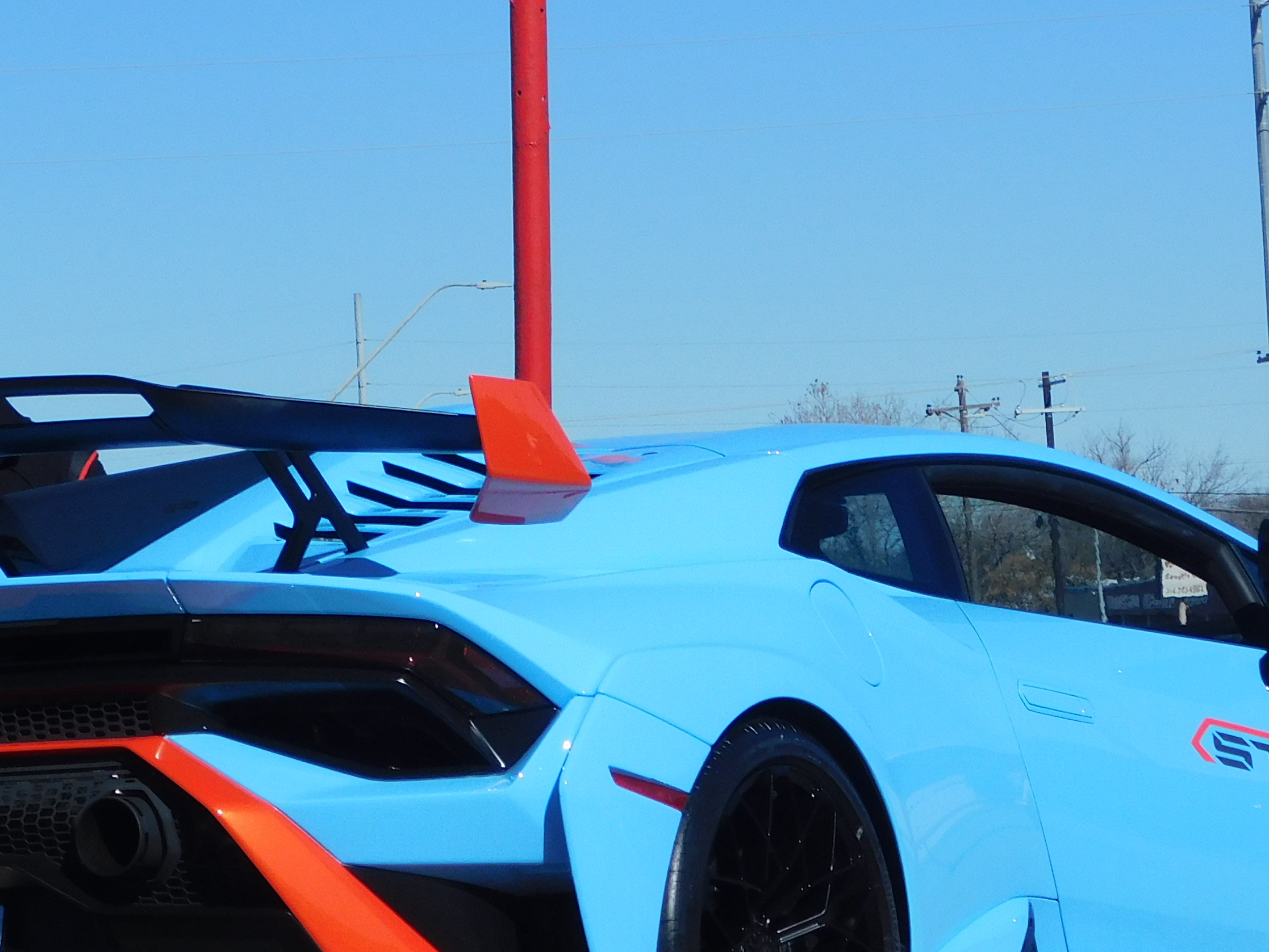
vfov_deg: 9.0
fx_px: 6049
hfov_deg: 12.0
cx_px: 539
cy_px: 498
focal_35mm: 165
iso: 125
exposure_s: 1/400
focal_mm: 14.2
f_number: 8.8
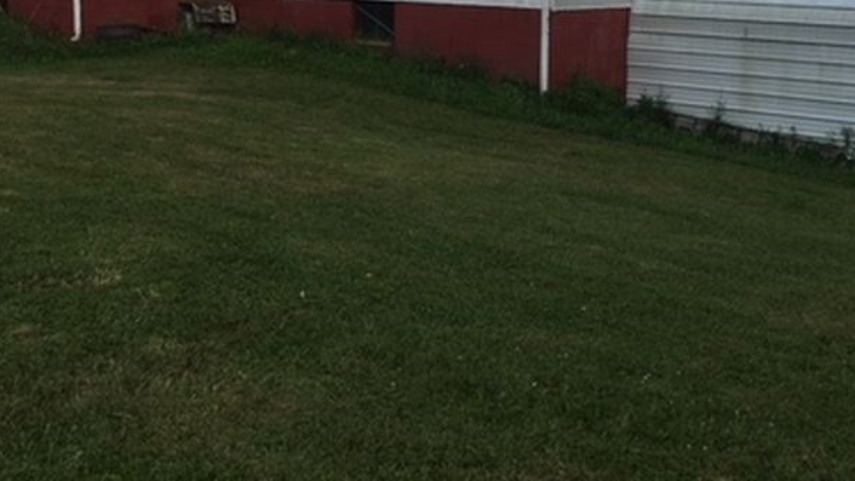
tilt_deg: -8.2
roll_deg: -0.5
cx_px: 471
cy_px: 116
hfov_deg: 38.5
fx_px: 1224
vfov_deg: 22.0
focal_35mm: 54
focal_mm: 4.15
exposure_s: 1/527
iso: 25
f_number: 2.2
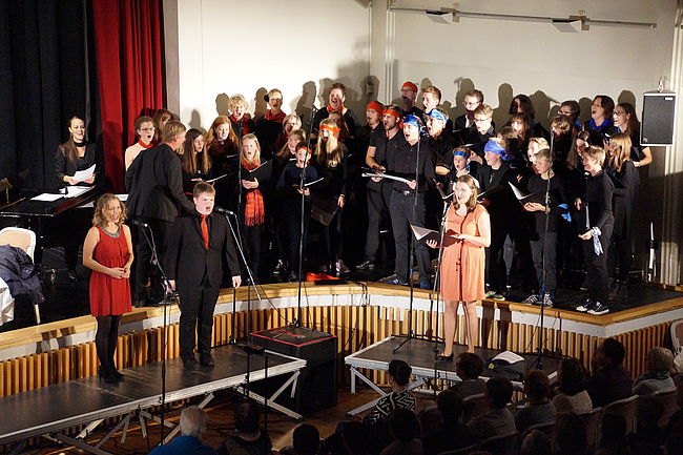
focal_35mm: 90
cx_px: 342
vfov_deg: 15.2
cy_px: 228
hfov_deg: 22.6
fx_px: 1707
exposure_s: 1/80
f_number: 5.6
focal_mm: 60
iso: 3200
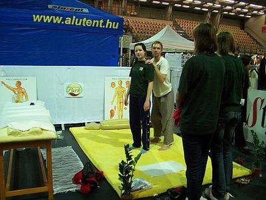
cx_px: 133
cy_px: 100
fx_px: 261
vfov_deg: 41.8
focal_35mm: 34
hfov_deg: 54.0
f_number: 2.7
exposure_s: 1/30
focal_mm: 5.6
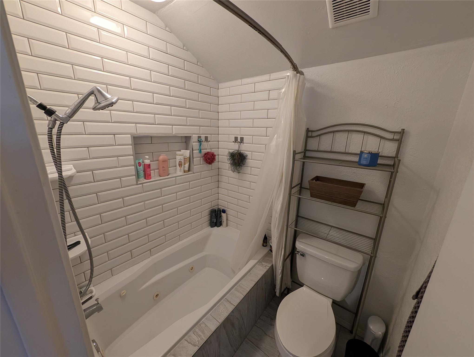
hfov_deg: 110.5
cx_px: 237
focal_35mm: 12
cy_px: 178
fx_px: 165
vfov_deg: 94.6
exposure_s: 1/24
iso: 100
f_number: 1.7
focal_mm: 2.02
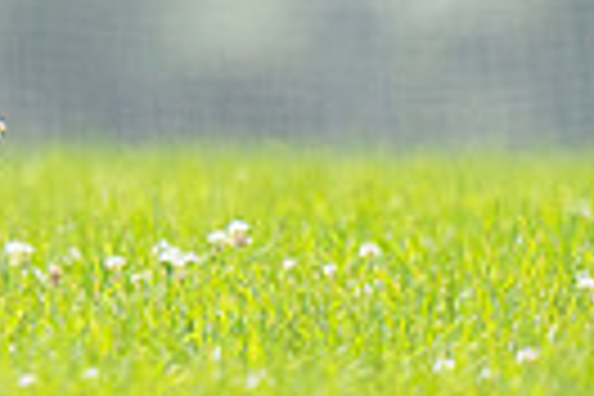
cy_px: -389
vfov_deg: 0.5
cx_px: -378
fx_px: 43557
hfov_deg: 0.8
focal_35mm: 2640
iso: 2500
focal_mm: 600
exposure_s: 1/4000
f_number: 6.3
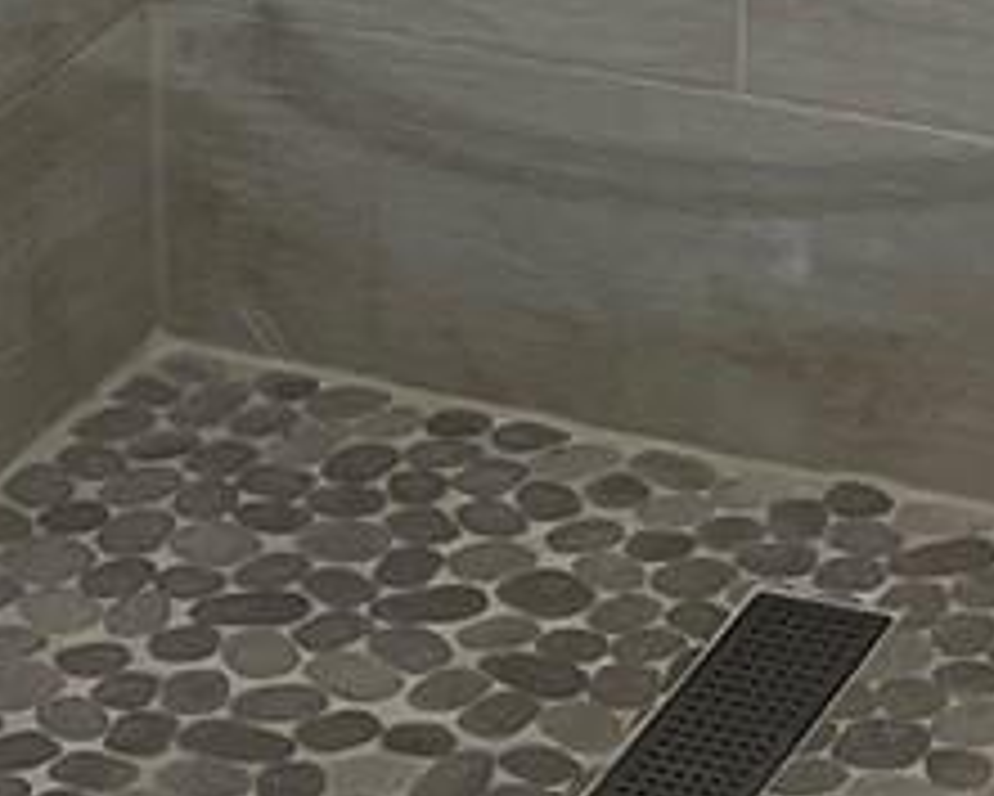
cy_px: -1237
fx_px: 5415
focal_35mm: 184
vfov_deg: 7.7
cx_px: 895
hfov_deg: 10.4
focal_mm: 5.1
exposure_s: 1/120
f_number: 1.6
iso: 80
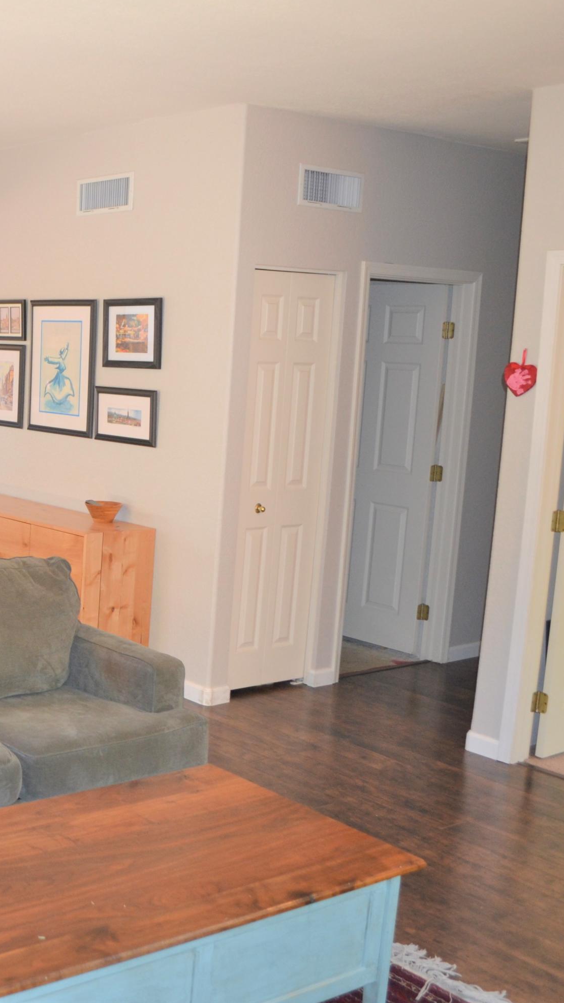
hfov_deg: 24.8
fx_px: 1143
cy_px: 496
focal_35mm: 43
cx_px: -126
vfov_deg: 47.4
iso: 400
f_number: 4
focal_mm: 18
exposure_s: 1/60
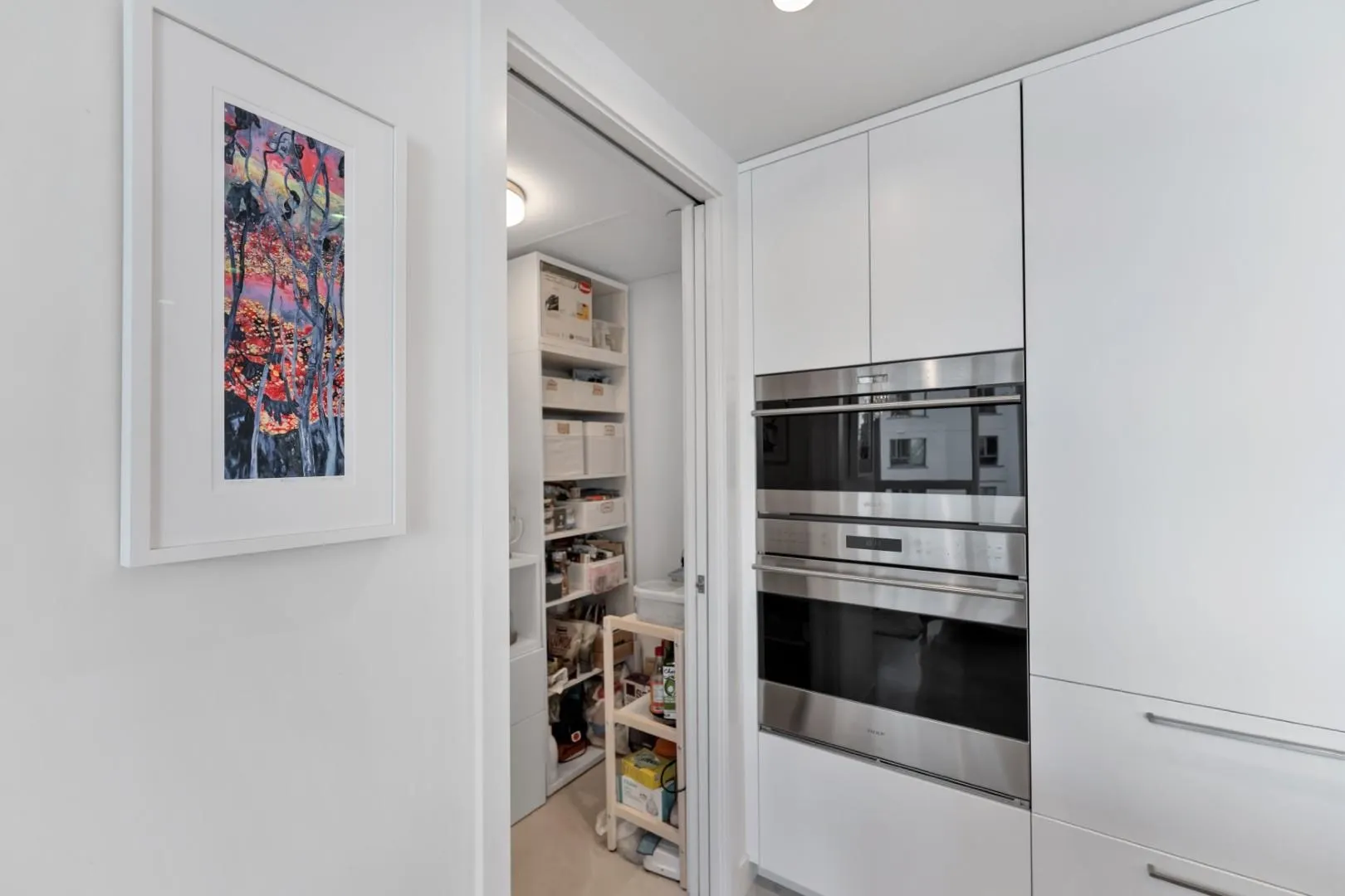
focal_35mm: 15
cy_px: 448
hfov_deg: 100.4
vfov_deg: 77.3
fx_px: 560
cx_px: 672
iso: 400
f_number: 4
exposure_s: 1/160
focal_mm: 15
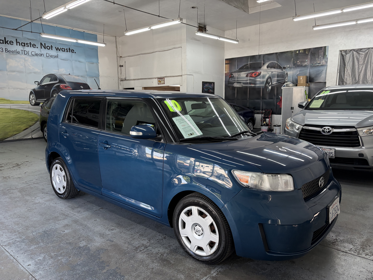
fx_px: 280
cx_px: 186
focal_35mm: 26
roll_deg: +3.8
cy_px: 140
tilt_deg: -8.6
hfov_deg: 67.3
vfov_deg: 53.1
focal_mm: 5.96
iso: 100
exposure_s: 1/120
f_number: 1.6
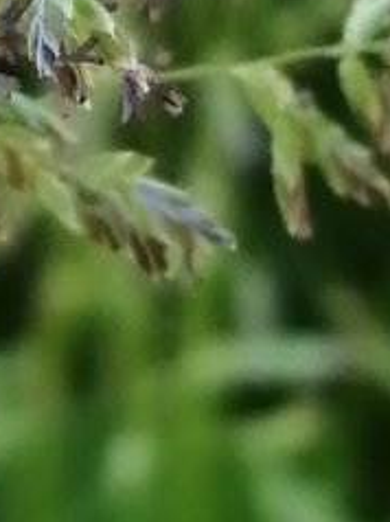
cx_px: -64
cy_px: -140
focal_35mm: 280
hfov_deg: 5.3
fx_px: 4214
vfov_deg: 7.0
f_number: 1.8
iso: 50
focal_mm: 3.46
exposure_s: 1/194
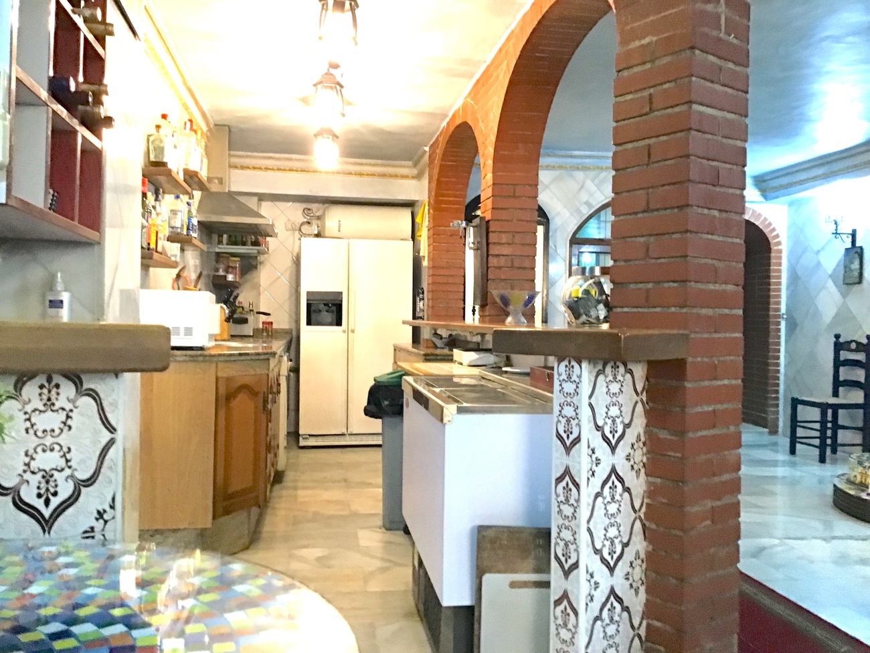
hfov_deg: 58.4
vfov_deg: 45.4
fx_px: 779
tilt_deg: -2.3
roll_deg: -0.1
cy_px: 326
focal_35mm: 31
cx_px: 435
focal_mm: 3.3
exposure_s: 1/33
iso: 200
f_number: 2.4
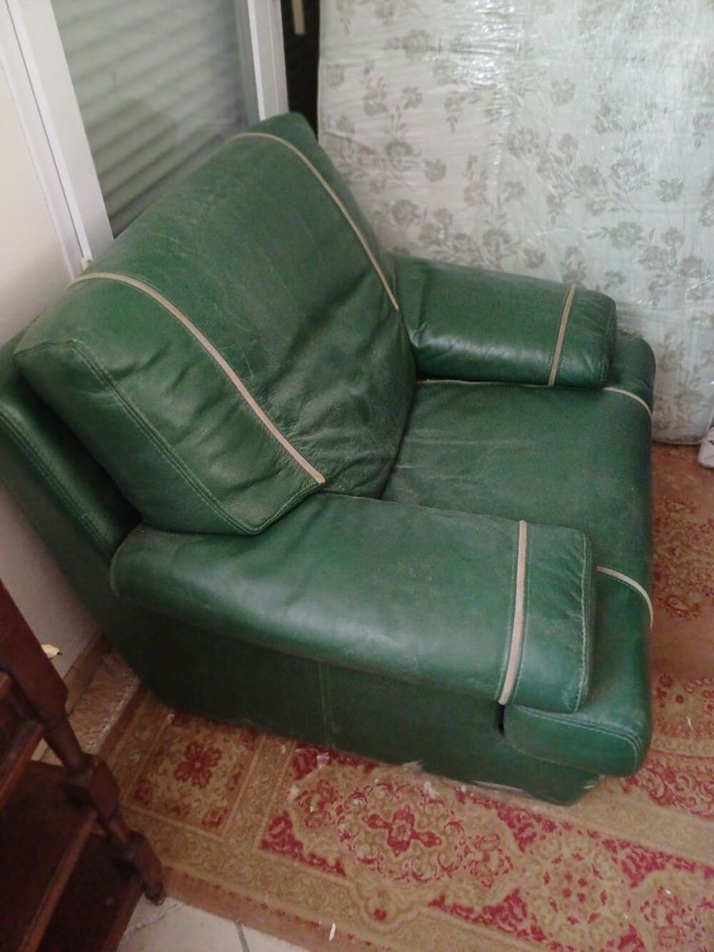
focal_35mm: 25
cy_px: 476
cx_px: 357
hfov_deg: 54.9
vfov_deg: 69.4
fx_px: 687
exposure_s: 1/20
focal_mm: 4.65
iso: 1250
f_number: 1.8
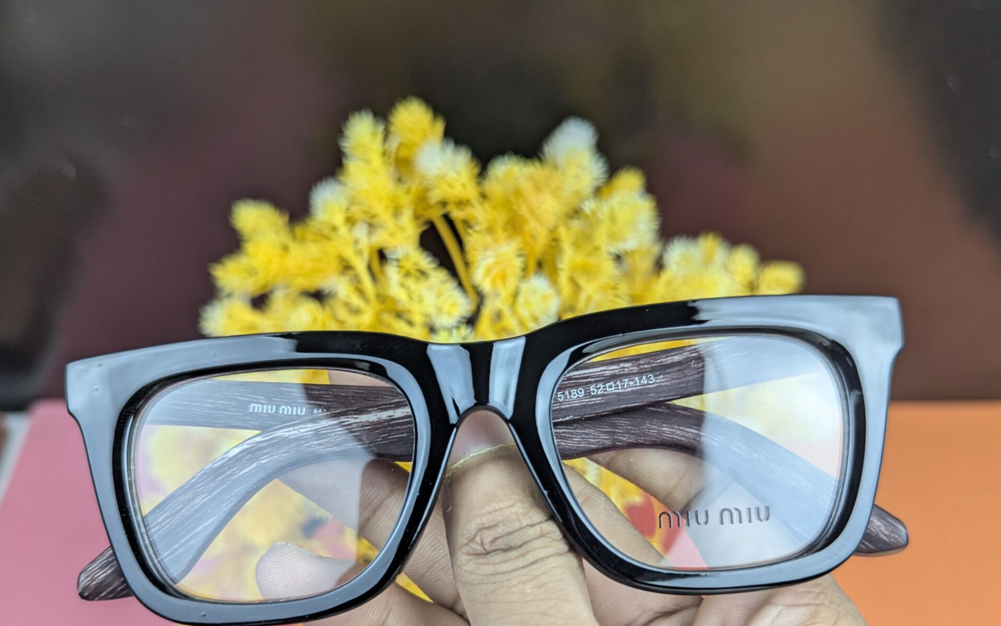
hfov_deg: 56.7
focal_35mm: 34
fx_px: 928
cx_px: 499
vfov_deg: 36.9
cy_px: 421
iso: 86
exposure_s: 1/100
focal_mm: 6.81
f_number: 1.85
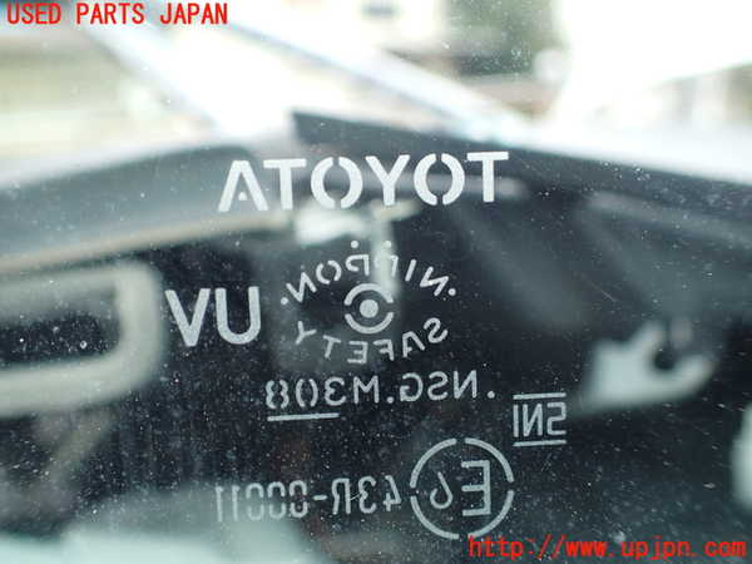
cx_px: 376
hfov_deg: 60.0
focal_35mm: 30
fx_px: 652
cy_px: 282
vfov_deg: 46.8
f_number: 2.3
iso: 100
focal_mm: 5.4
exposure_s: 1/160
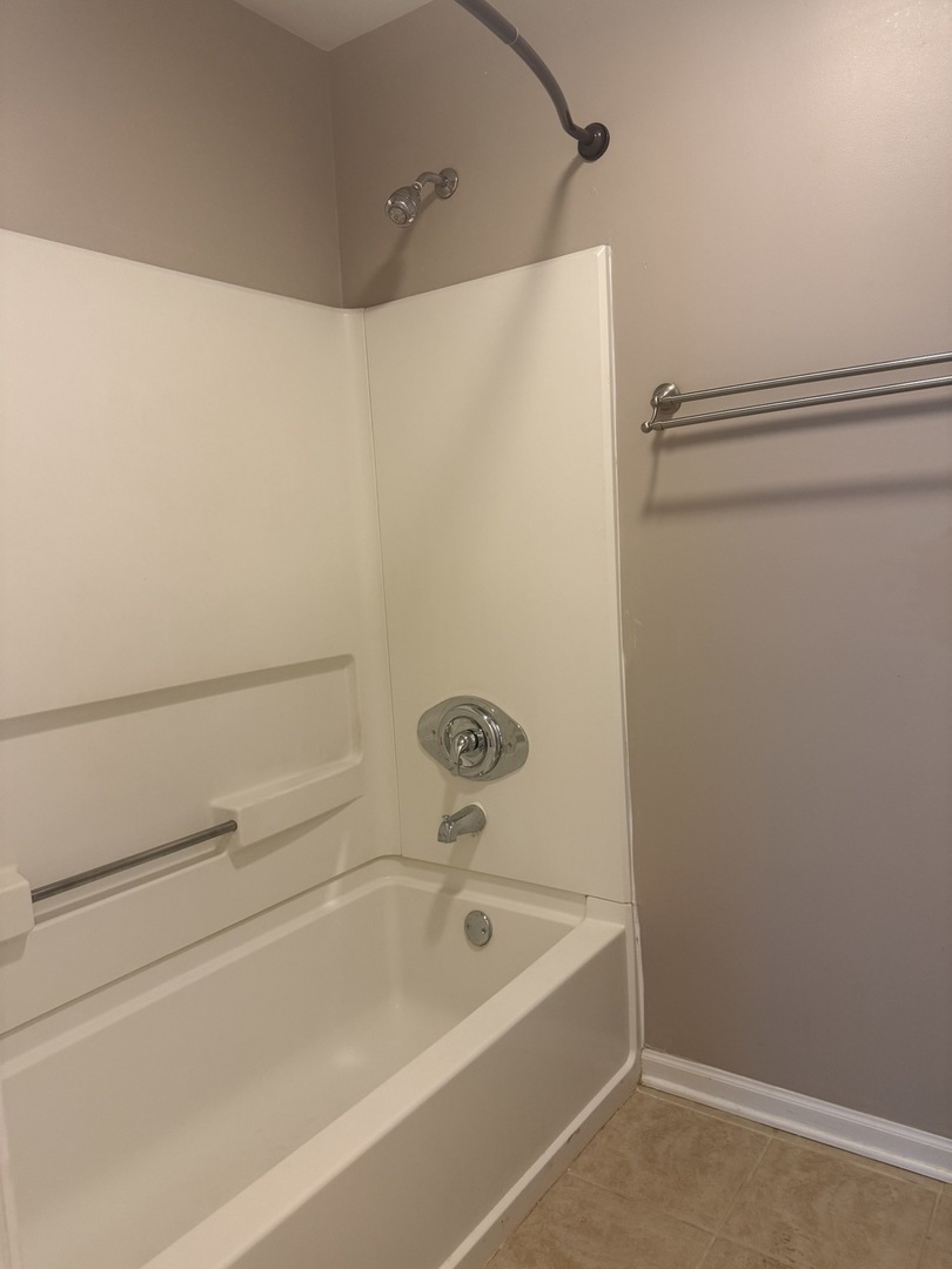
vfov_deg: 71.6
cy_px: 634
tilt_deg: -4.5
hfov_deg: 56.8
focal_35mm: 24
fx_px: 880
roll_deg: +2.8
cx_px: 476
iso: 200
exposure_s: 1/60
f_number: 1.78
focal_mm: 6.76
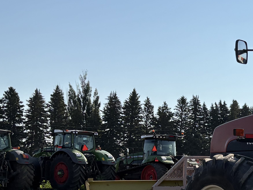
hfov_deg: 20.0
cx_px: 376
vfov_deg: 17.1
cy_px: 171
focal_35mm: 85
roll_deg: +1.7
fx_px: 621
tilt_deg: +4.5
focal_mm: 5.96
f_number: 1.6
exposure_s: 1/6993
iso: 50
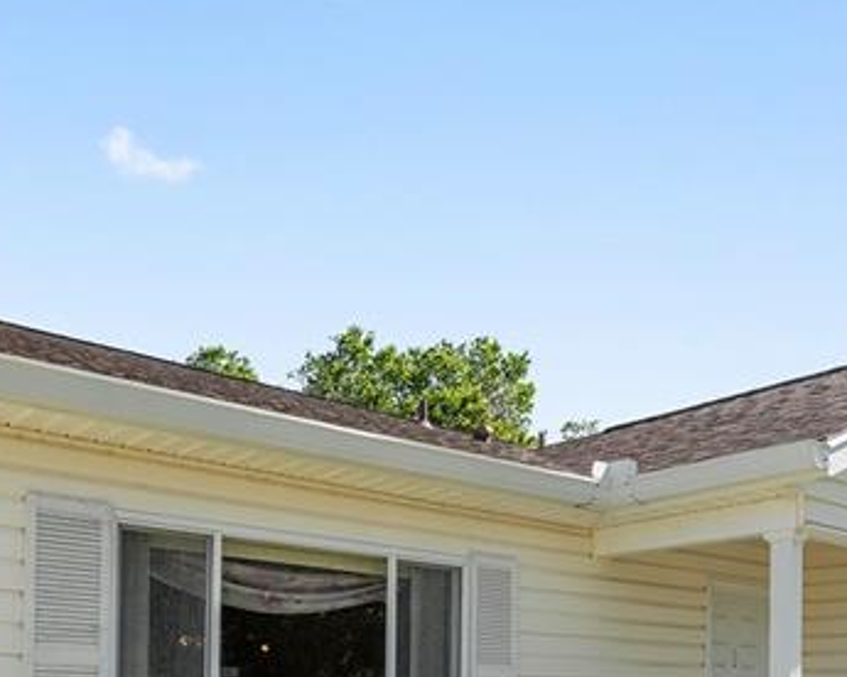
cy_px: 697
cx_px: 246
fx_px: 978
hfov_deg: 45.7
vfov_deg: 34.3
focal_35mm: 39
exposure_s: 1/1250
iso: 400
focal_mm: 14
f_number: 7.1
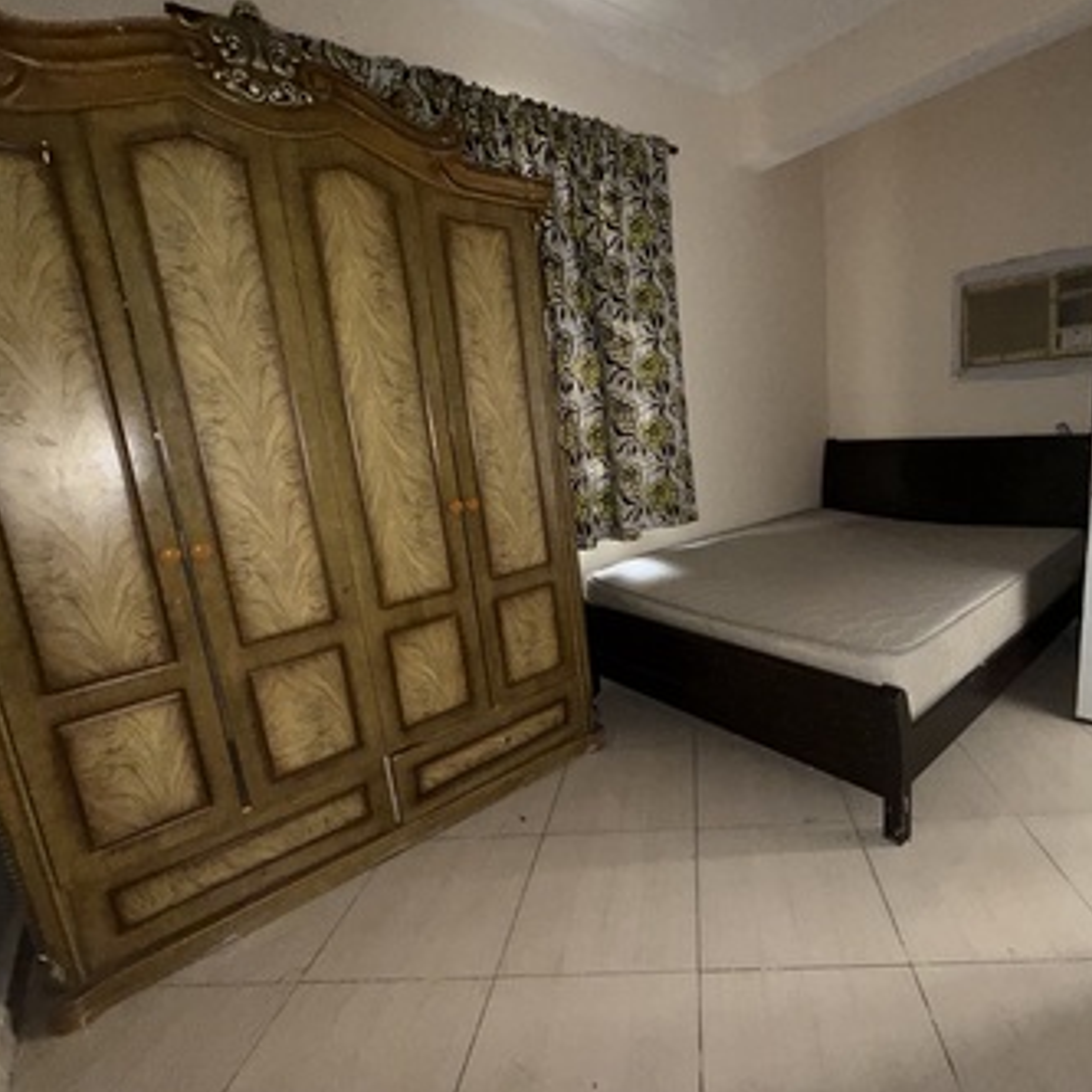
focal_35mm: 17
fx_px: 607
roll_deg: +5.0
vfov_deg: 84.0
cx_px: 671
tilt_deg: -11.3
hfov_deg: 82.6
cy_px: 536
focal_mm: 2.22
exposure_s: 1/46
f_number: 2.2
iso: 320
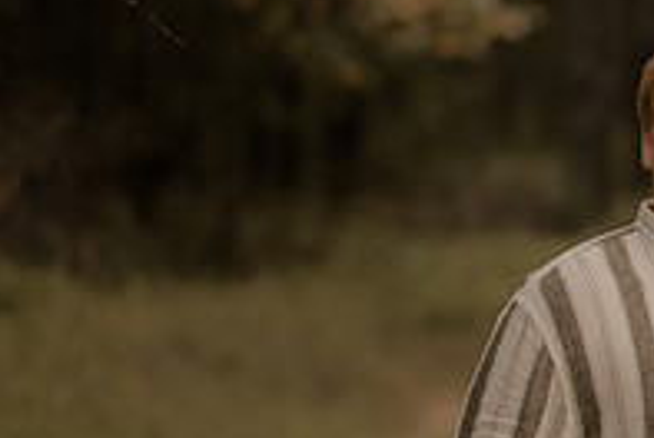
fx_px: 4548
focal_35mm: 250
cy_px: 297
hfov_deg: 8.1
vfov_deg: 5.5
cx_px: 797
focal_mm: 85
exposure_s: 1/400
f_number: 1.4
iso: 125
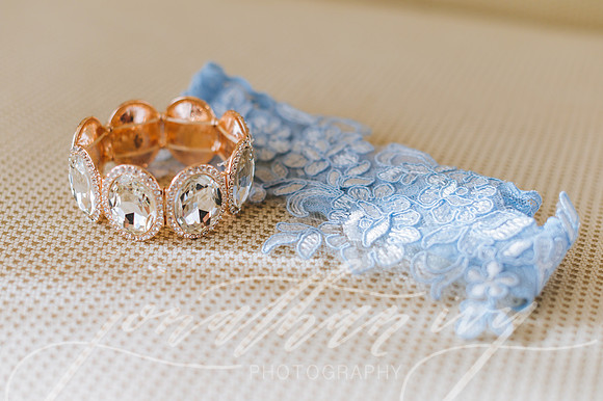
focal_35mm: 53
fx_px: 882
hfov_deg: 37.7
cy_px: 190
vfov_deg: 25.6
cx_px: 292
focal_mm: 50
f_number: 3.5
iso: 320
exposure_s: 1/800
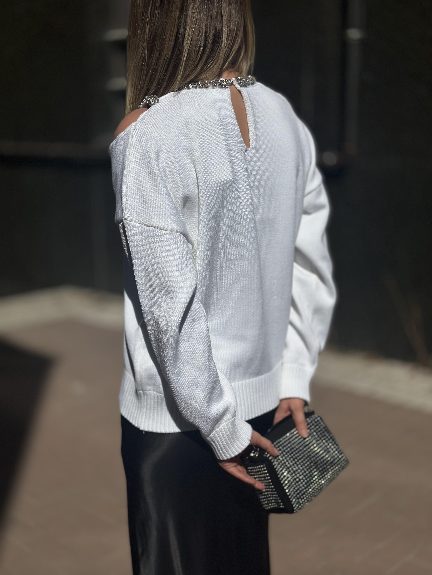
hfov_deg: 30.3
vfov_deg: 39.7
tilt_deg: -13.0
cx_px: 216
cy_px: 288
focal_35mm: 48
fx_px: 799
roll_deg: +0.2
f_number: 1.78
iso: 100
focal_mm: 6.86
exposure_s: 1/71429
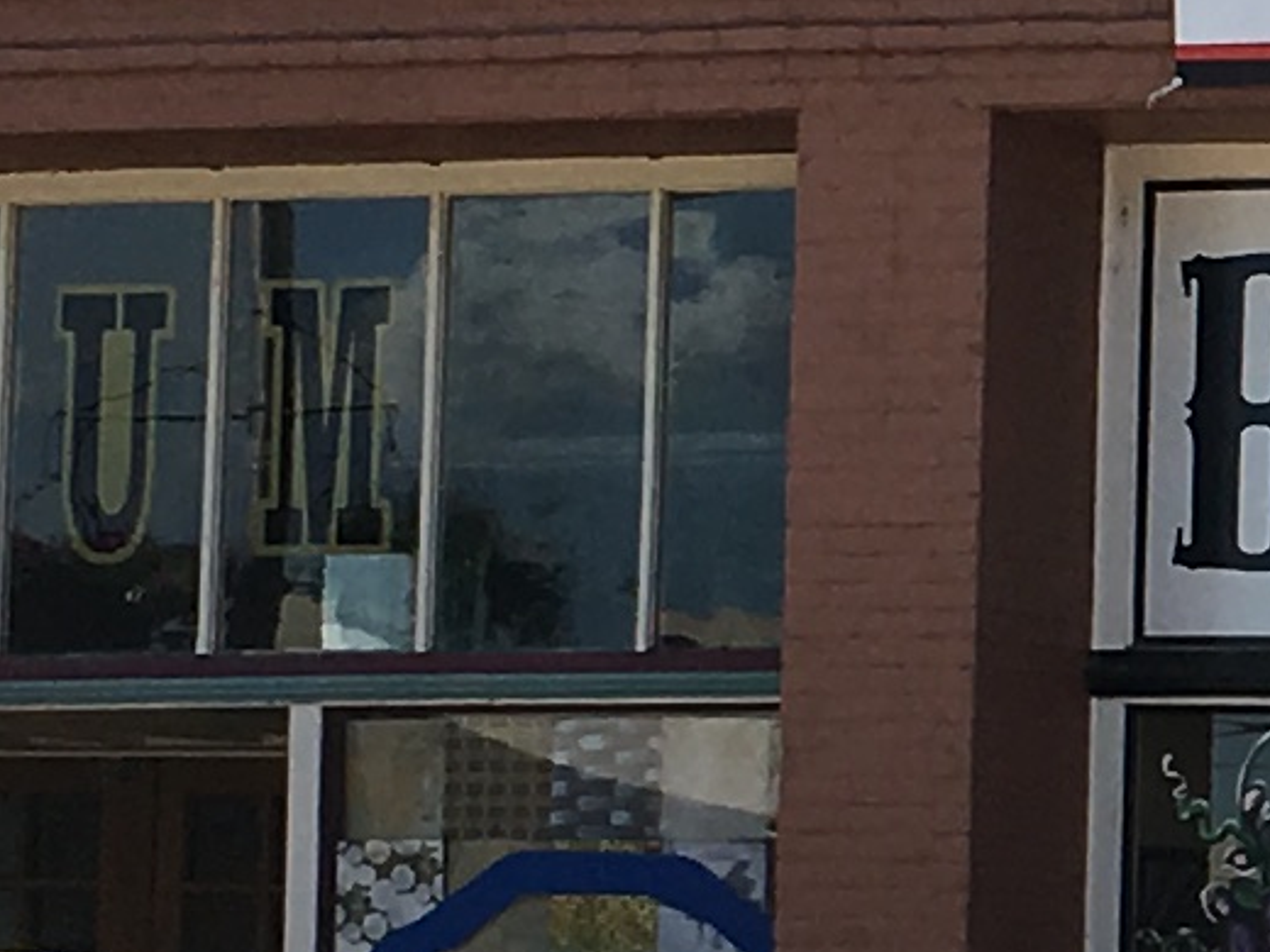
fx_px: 8255
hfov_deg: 8.4
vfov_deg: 6.6
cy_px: 657
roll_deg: -1.2
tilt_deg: +3.4
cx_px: 2457
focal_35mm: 225
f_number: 2.2
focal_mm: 4.15
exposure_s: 1/874
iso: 25
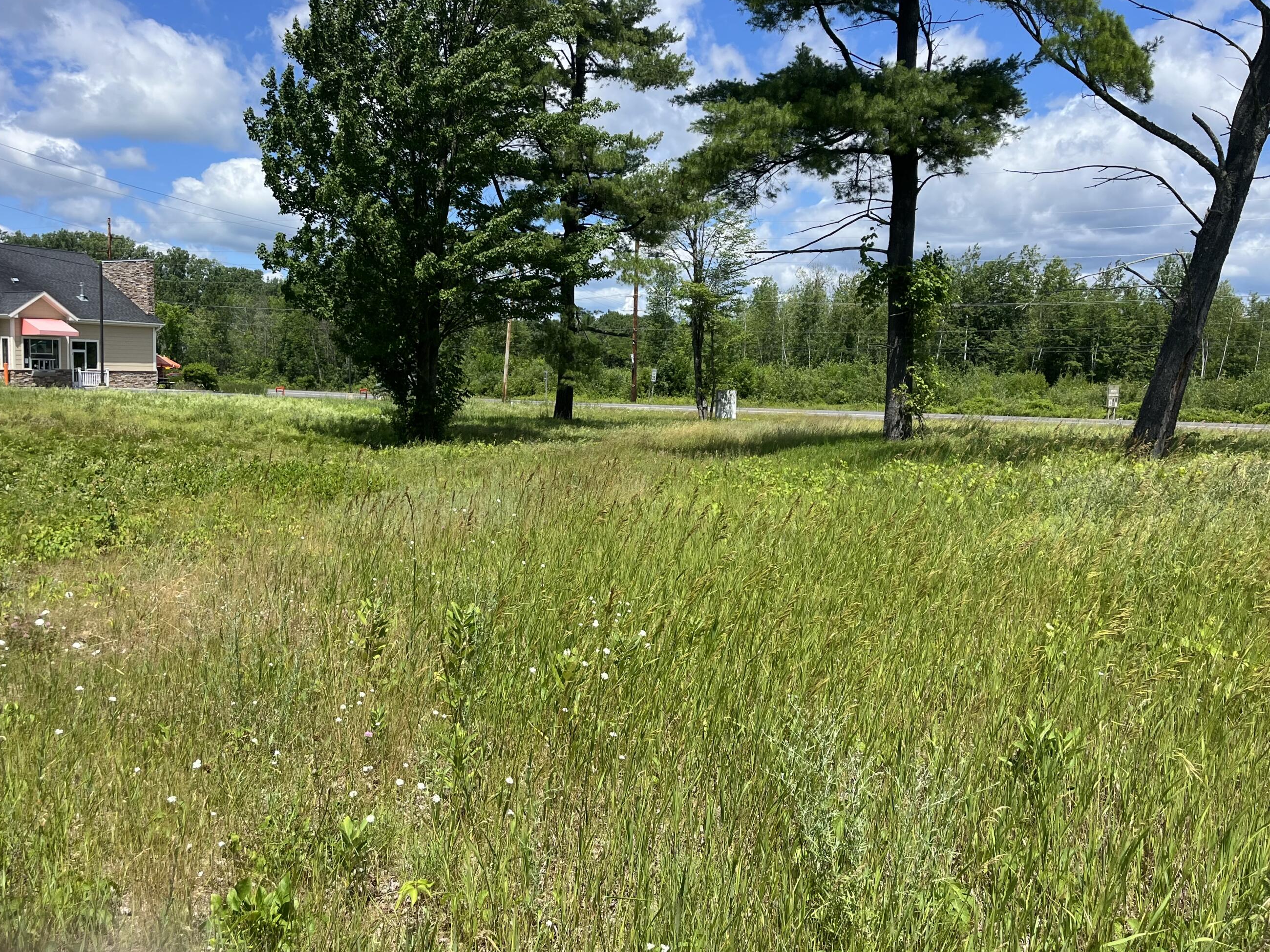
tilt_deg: -3.9
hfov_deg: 59.9
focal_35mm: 30
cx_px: 580
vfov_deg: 46.8
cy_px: 458
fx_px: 1101
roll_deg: -0.4
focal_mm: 5.1
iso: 50
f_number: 1.6
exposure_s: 1/2632
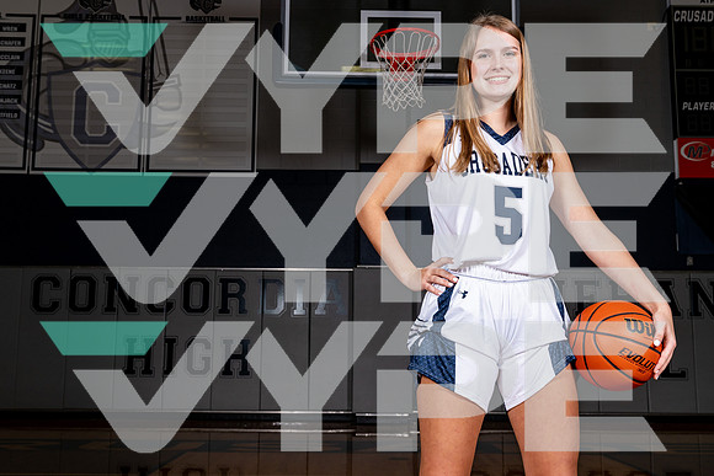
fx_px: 774
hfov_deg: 49.5
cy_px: 238
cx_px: 357
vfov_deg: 34.2
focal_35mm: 39
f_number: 10
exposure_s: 1/125
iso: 250
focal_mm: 39
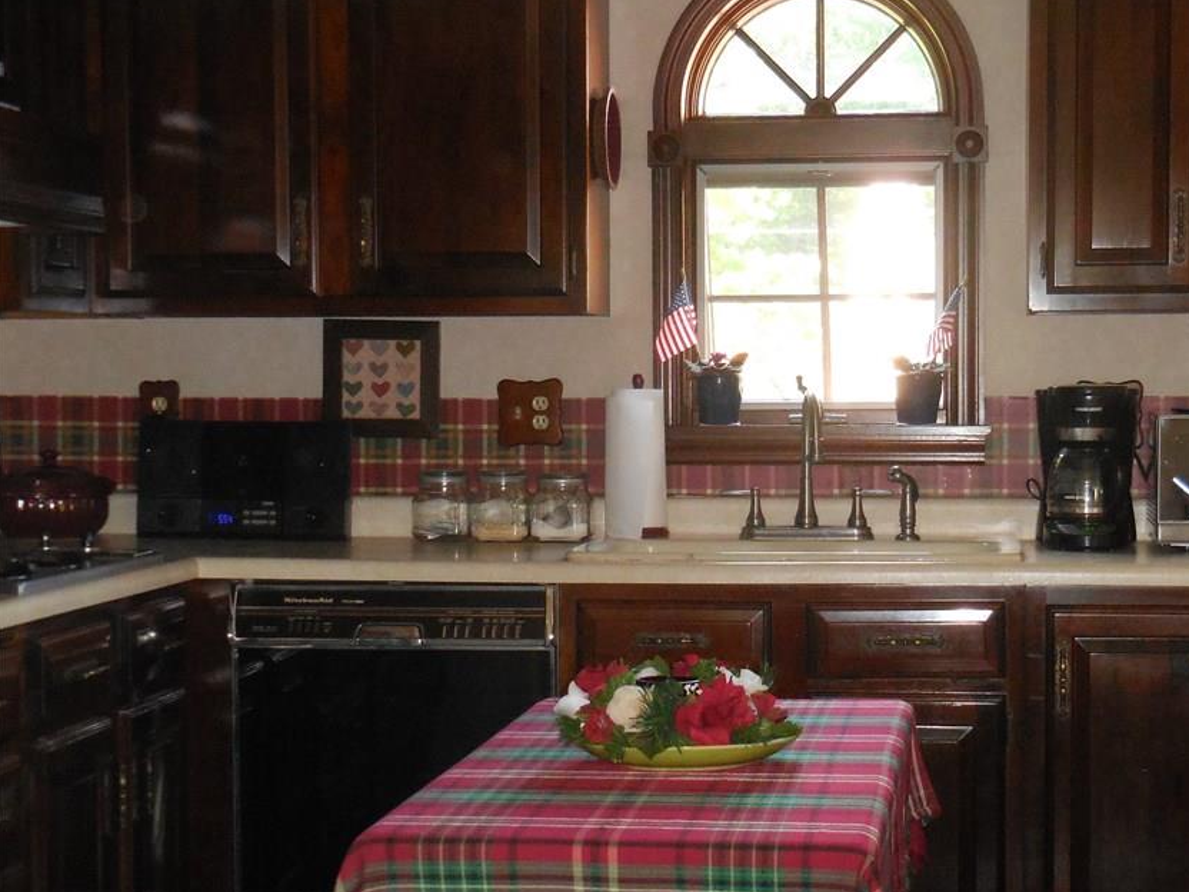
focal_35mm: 64
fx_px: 2198
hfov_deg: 30.2
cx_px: 727
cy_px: 489
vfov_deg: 22.9
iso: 1100
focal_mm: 9.4
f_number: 4.3
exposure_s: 1/60
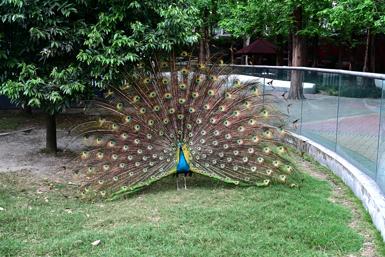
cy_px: 128
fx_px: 438
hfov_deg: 47.4
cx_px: 192
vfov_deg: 32.6
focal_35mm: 41
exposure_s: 1/60
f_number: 7.1
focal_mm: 41
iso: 800
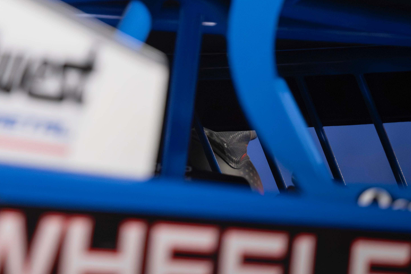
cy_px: -107
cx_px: -33
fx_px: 5035
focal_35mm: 441
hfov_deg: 4.7
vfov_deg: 3.1
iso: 4500
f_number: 2.8
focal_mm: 155
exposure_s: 1/640
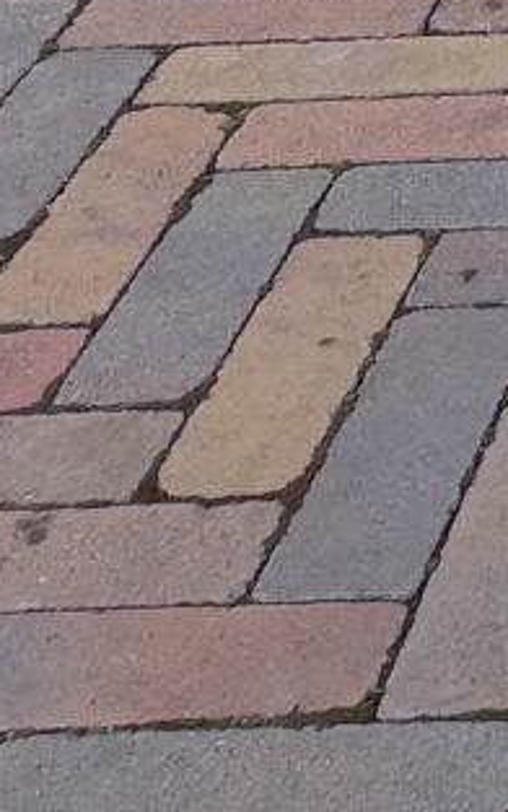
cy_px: -828
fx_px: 2876
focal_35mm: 130
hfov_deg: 8.7
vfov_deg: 13.6
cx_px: 1426
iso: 50
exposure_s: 1/239
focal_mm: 4.6
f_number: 2
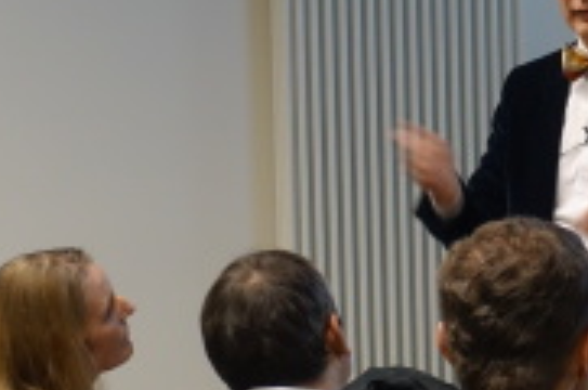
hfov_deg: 10.9
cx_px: 643
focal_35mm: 186
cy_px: 166
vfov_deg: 7.4
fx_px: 3033
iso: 800
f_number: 2.8
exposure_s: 1/25
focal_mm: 25.7
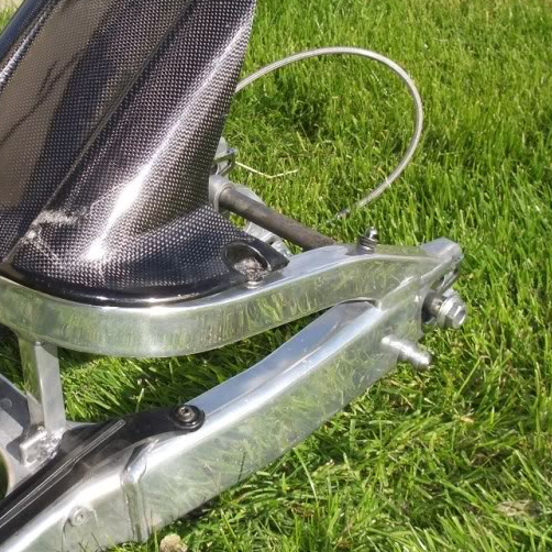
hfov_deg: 24.7
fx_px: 1245
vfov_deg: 25.0
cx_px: 142
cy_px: 302
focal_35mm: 69
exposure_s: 1/320
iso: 80
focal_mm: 8.2
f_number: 5
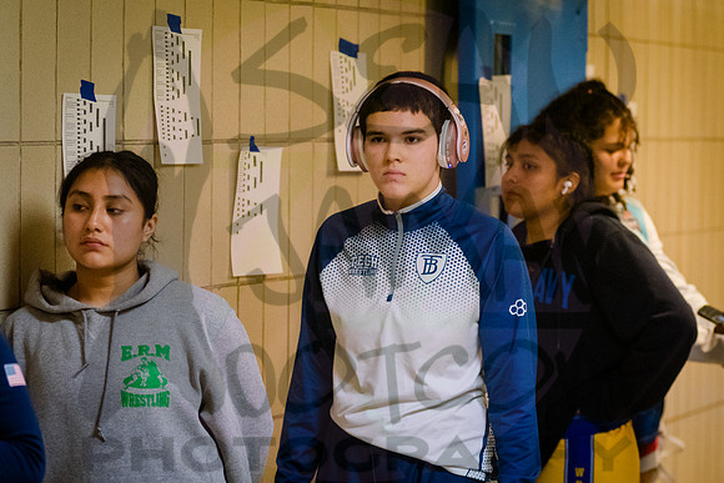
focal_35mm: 132
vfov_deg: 10.4
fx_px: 2665
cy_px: 268
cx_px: 401
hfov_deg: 15.5
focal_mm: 100
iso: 8000
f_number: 3.5
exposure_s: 1/200
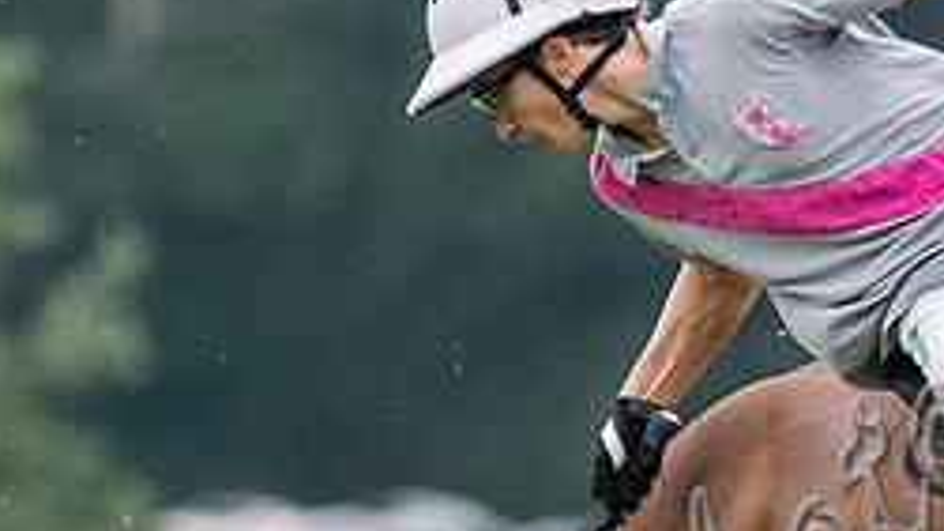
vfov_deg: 0.5
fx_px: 58354
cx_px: 686
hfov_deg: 0.9
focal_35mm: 2332
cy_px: 769
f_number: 2.8
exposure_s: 1/5000
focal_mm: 300
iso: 640
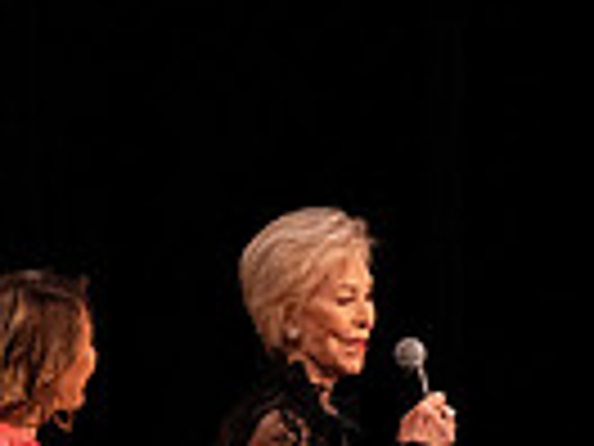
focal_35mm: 1285
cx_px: 189
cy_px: 755
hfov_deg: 1.5
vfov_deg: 1.2
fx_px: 22050
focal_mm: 303
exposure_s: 1/320
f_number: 10
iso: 12800
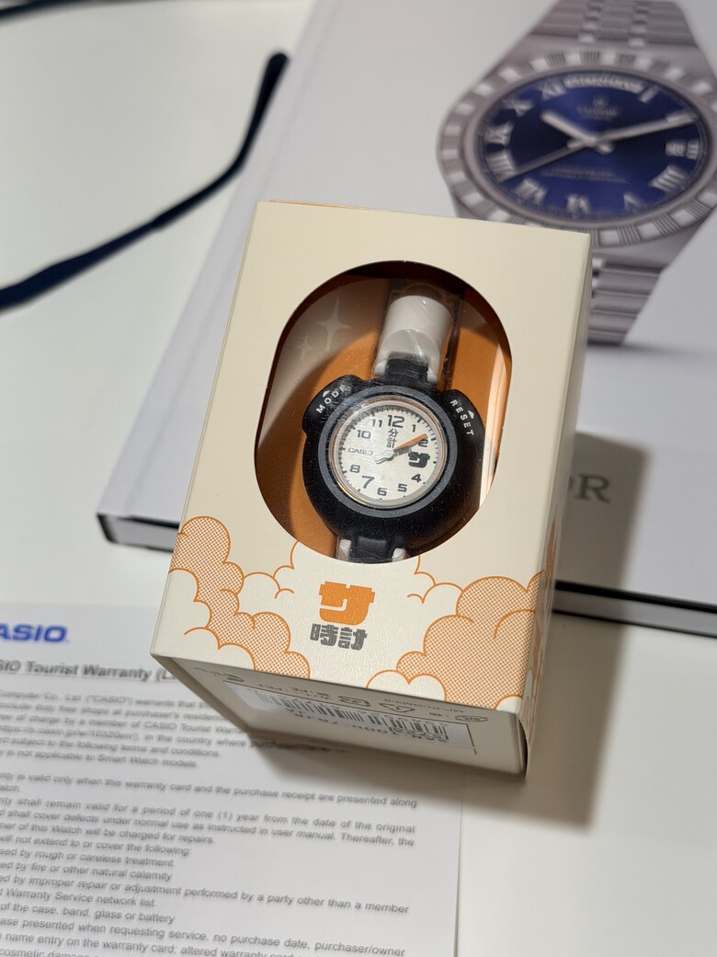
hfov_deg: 30.3
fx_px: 1326
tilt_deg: -51.1
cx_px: 358
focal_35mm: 48
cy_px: 478
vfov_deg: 39.7
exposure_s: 1/120
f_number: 1.78
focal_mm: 6.76
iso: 100
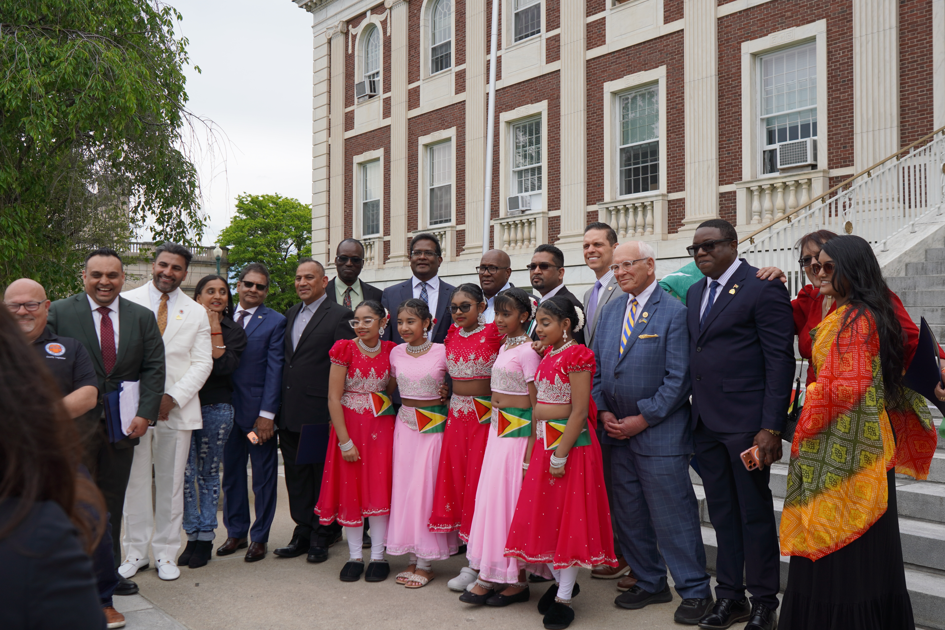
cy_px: 315
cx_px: 472
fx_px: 945
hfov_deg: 53.1
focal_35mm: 36
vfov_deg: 36.9
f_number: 4.5
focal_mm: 24
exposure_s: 1/400
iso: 100
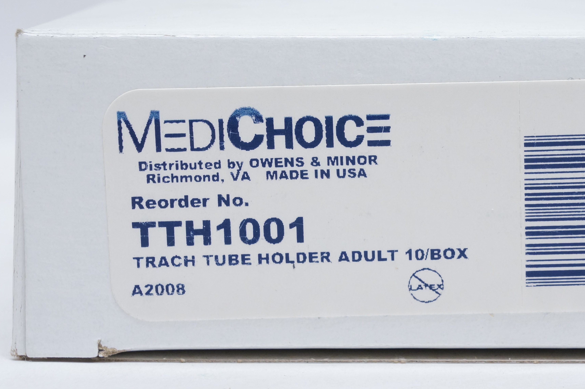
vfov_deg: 13.6
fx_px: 1635
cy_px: 175
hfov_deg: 20.2
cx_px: 395
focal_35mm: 101
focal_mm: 47
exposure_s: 1/25
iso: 800
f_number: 9
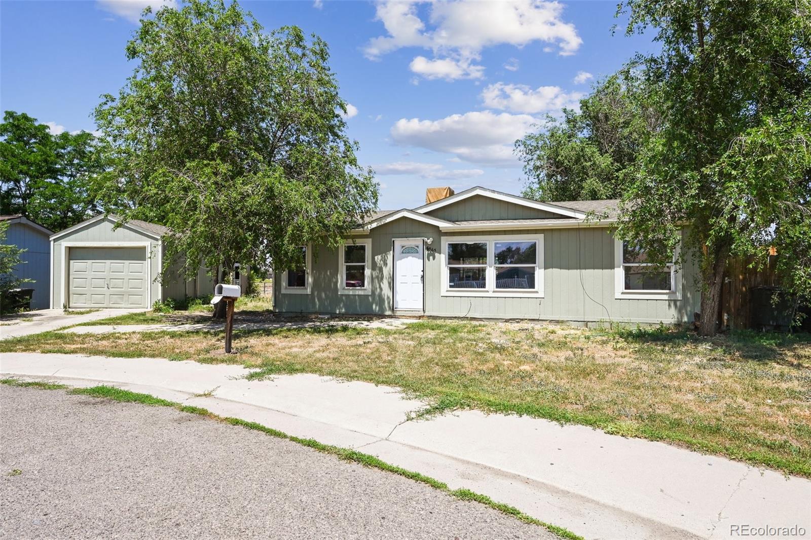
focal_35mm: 20
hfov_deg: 84.0
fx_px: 450
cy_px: 270
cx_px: 406
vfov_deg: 61.9
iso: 400
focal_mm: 20
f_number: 11
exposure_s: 1/500
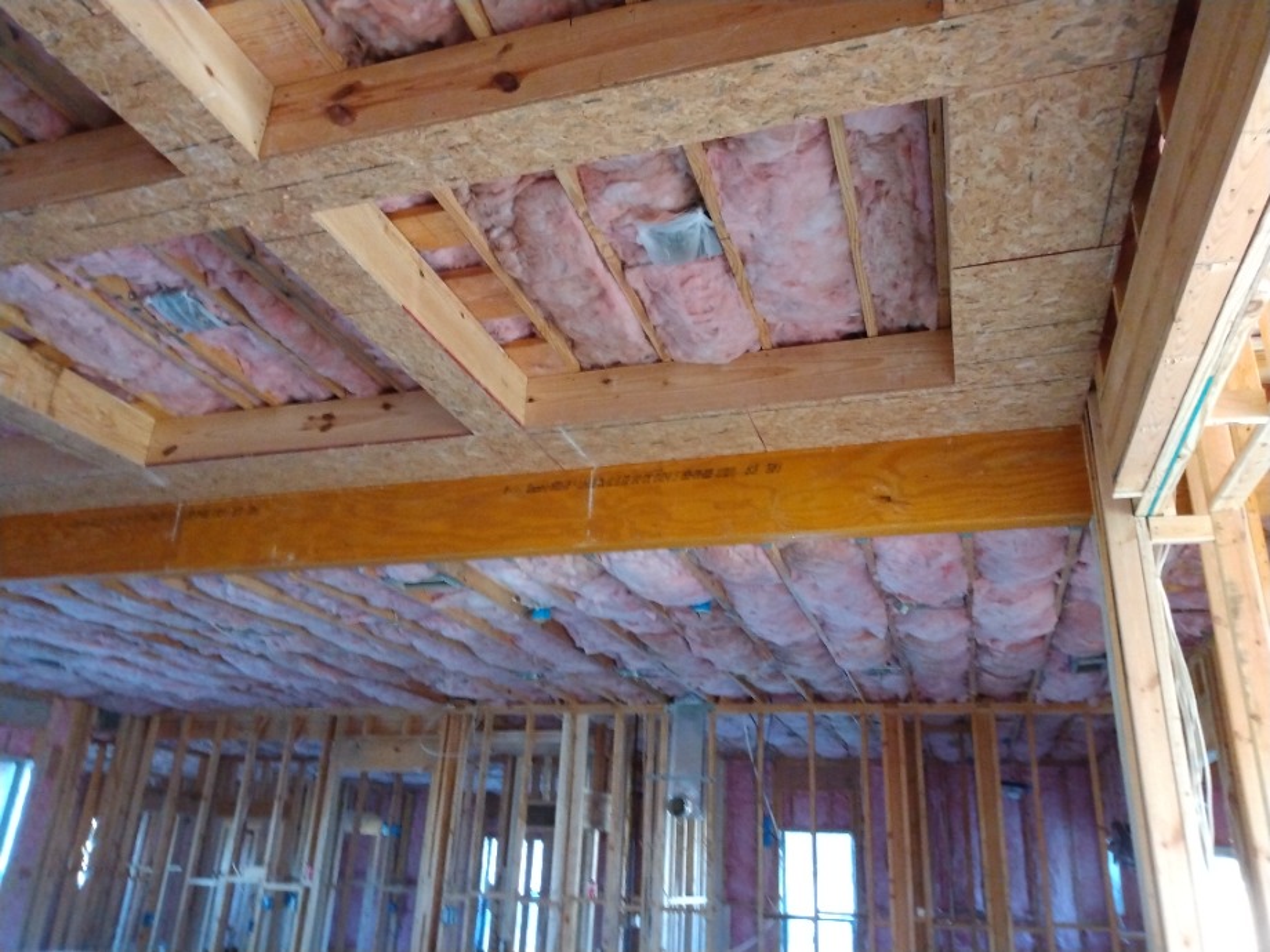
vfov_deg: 66.0
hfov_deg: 81.7
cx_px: 635
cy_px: 476
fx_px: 734
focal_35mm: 20
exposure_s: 1/20
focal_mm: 3.54
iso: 778
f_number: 2
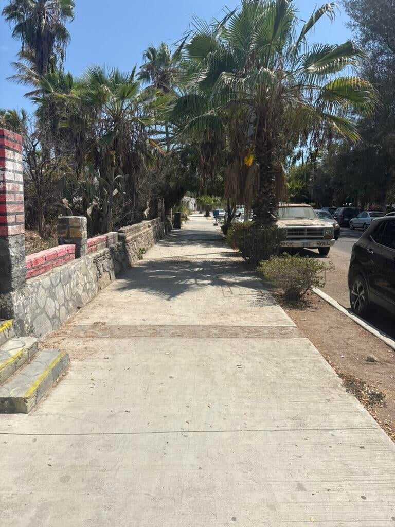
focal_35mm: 26
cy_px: 264
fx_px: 396
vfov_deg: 67.3
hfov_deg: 53.1
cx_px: 198
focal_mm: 5.96
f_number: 1.6
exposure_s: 1/4950
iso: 50
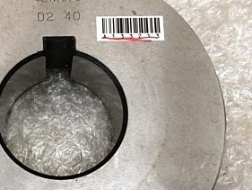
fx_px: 481
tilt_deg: -75.3
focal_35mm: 66
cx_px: 52
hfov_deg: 28.8
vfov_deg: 22.3
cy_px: 105
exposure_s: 1/30
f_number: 2.2
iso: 80
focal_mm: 4.15
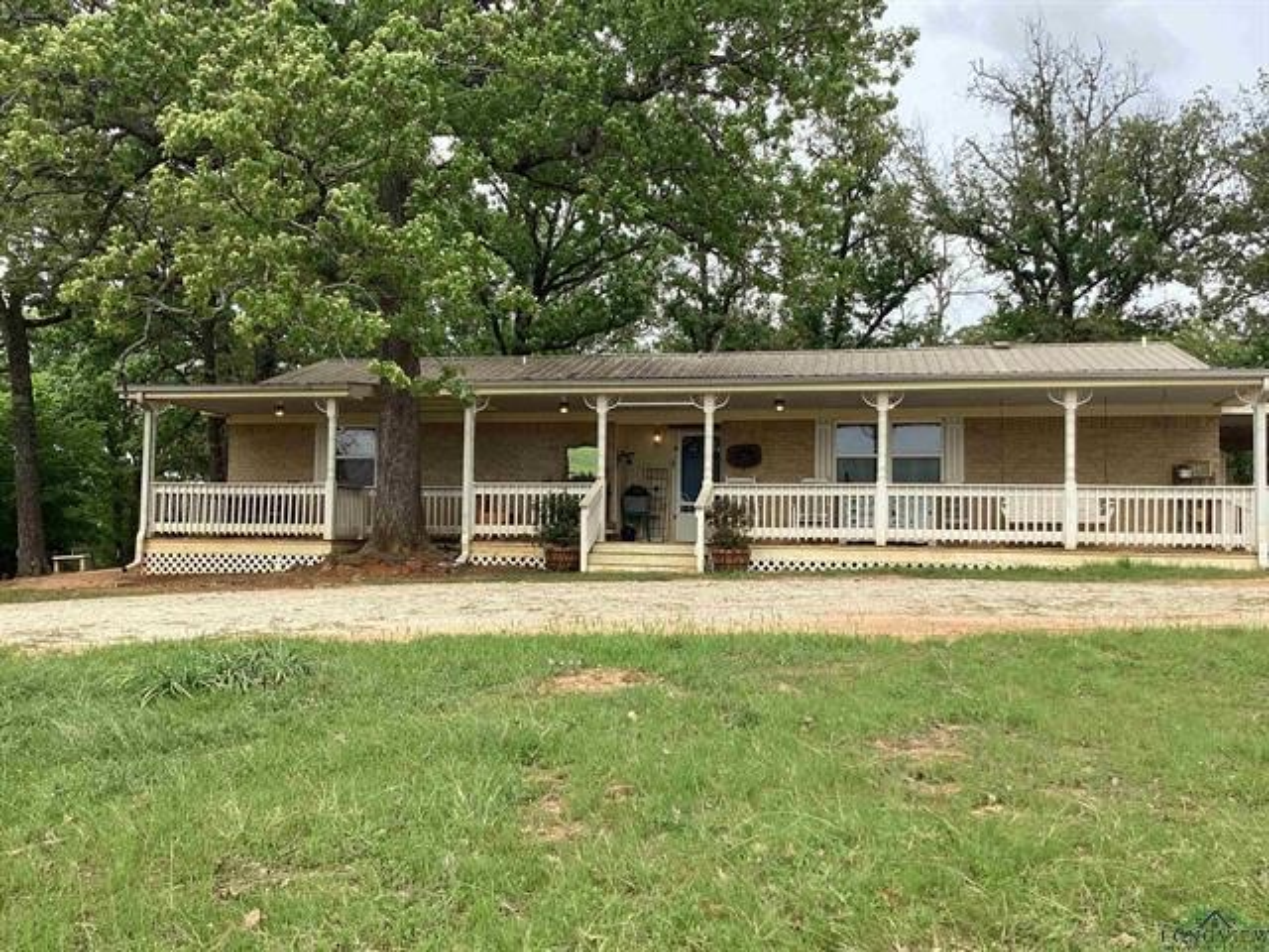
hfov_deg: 58.4
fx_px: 1136
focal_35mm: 31
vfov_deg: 45.4
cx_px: 634
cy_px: 476
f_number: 2.4
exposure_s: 1/411
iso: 25
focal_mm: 3.3
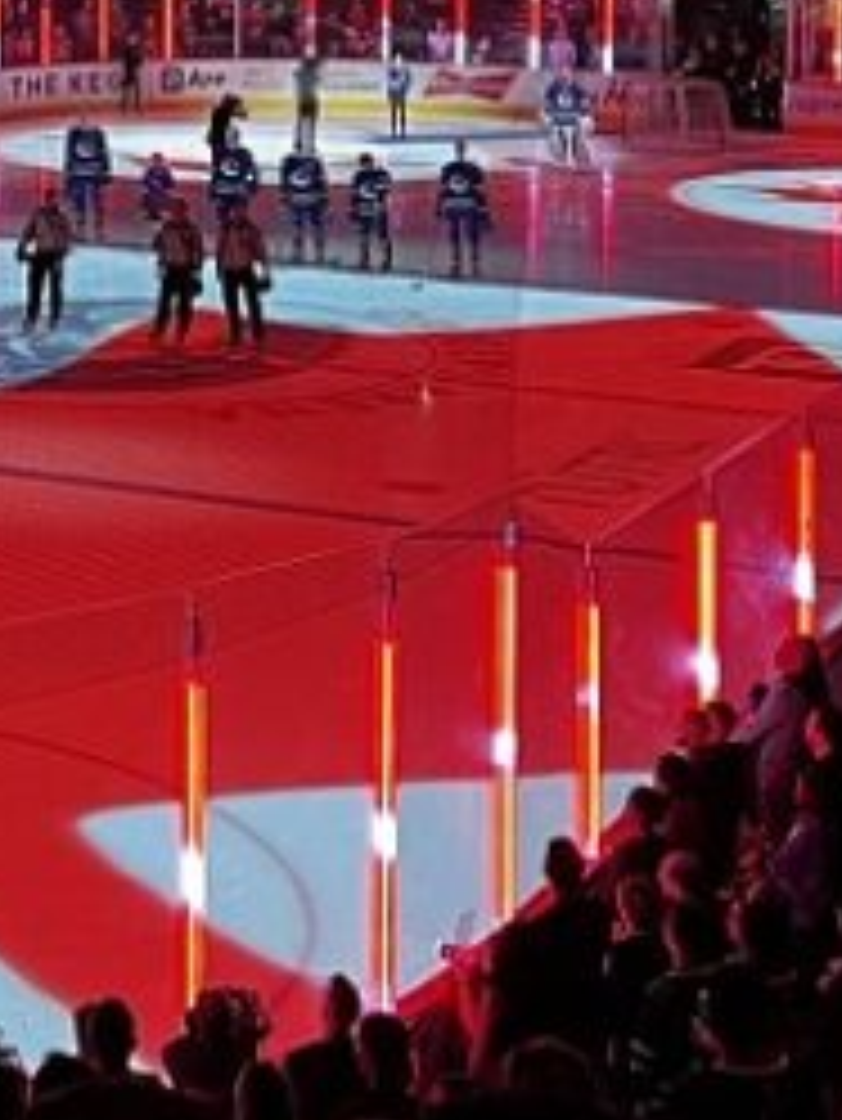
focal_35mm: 107
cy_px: -207
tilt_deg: +0.5
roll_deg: +0.6
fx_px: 3467
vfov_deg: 17.5
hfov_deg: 13.5
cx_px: -176
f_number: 1.5
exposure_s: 1/40
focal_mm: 5.7
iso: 400
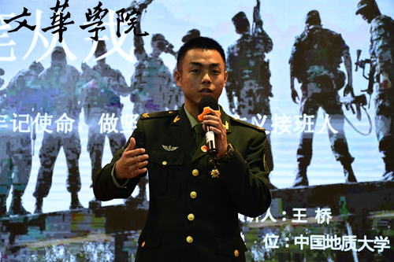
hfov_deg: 21.9
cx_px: 197
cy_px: 131
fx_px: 1017
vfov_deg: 14.7
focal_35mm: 93
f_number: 5.6
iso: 5000
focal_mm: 62
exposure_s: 1/100
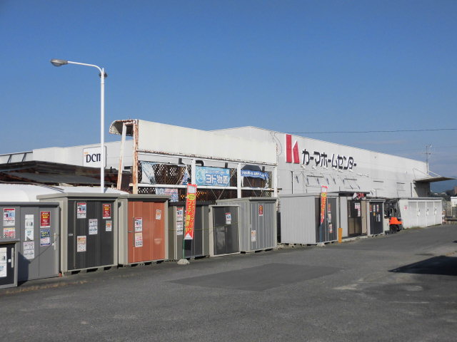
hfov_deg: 43.9
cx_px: 228
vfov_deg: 33.6
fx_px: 568
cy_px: 171
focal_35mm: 43
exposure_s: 1/320
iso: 100
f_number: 9.7
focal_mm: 7.72
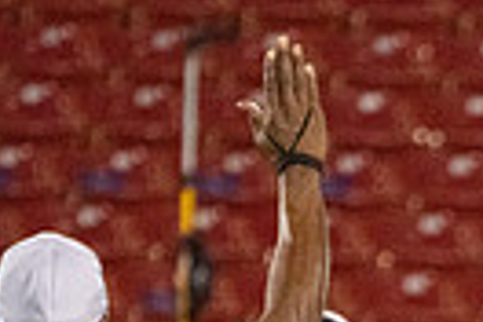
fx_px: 19453
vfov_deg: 0.9
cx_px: 838
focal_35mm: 1450
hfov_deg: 1.4
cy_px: 668
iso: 10000
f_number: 5.6
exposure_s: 1/1000
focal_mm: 330
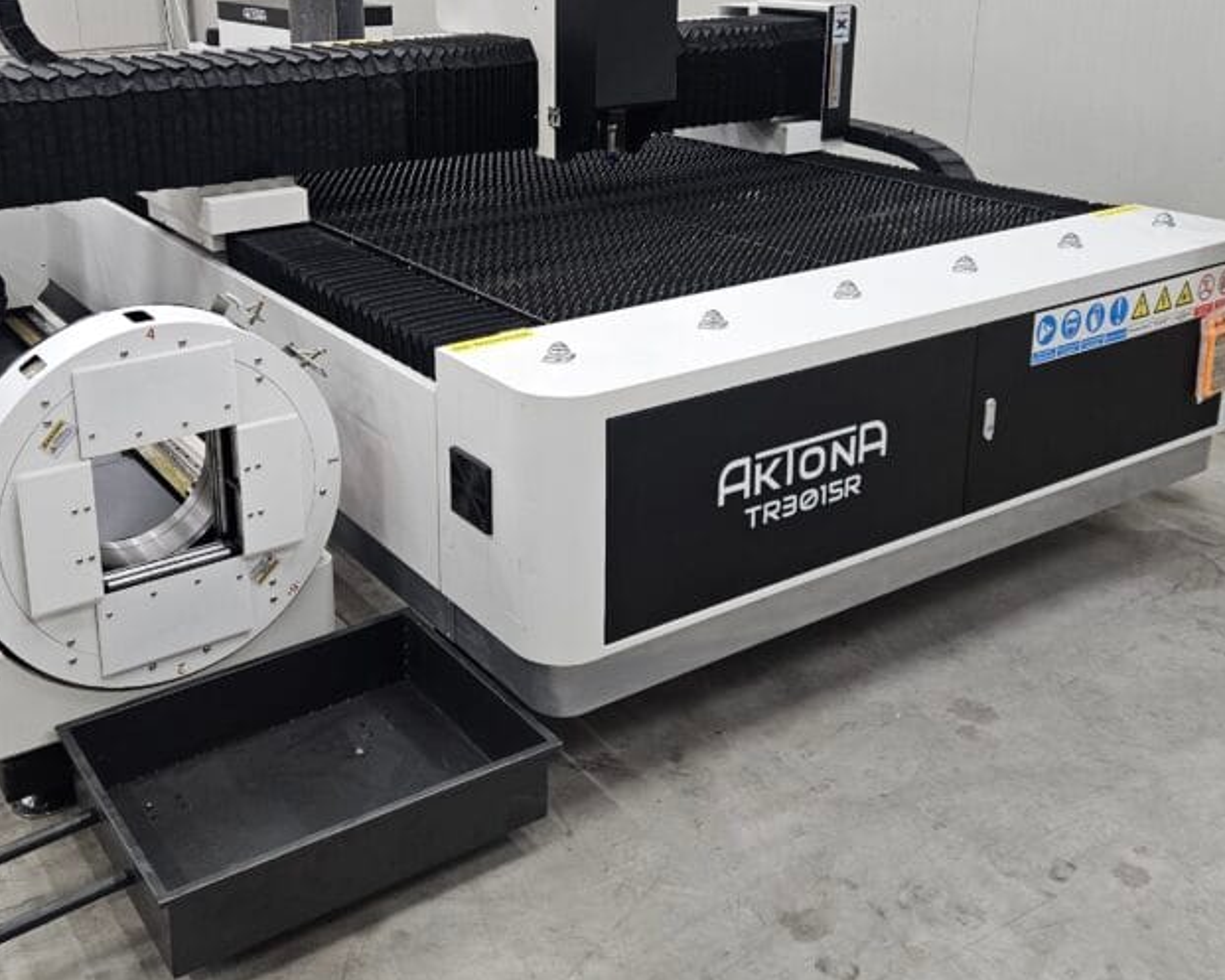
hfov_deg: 48.9
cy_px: 310
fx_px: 1342
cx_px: 521
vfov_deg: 39.6
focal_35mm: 37
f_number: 1.8
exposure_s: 1/100
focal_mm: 5.4
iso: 400
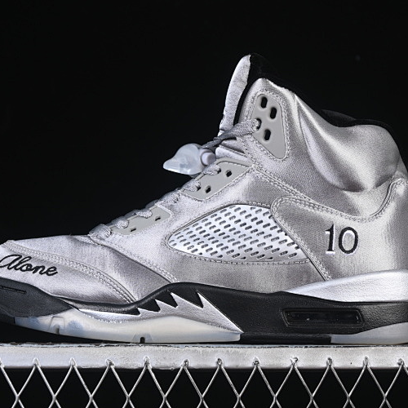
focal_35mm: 102
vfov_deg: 17.1
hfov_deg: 17.1
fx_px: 1360
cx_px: 204
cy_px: 210
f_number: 7.1
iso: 160
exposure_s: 1/80
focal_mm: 50
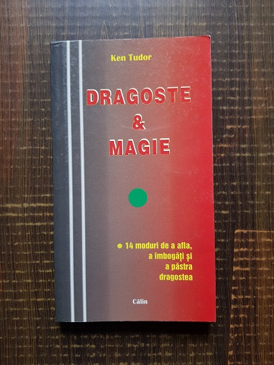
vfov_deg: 67.3
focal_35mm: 26
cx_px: 137
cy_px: 182
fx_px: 274
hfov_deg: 53.1
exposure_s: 1/20
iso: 200
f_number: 1.7
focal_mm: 4.3
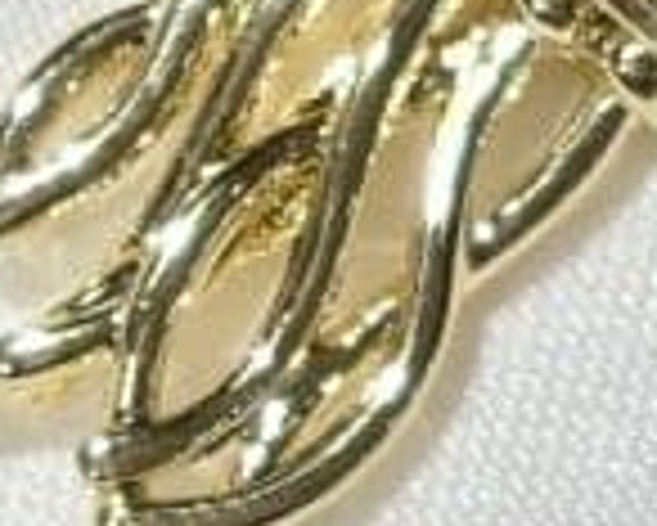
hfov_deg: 5.4
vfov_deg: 4.4
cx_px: -148
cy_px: 652
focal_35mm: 355
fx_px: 6907
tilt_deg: -59.5
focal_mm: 5.96
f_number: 1.6
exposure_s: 1/394
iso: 32
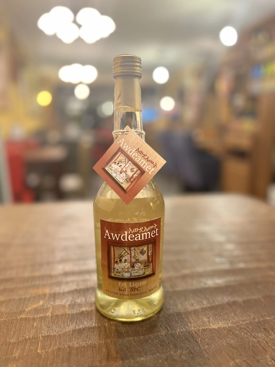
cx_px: 138
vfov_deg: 67.3
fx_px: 275
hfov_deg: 53.1
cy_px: 184
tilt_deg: -12.0
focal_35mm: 26
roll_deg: +0.7
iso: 500
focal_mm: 5.7
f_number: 1.5
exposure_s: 1/33
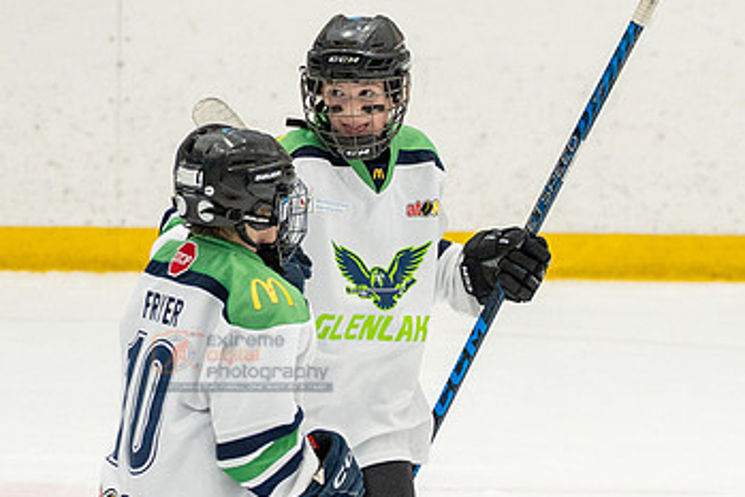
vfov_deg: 3.7
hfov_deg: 5.6
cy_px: 229
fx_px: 7660
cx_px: 243
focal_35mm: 370
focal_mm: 98
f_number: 3.2
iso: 2500
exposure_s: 1/1000
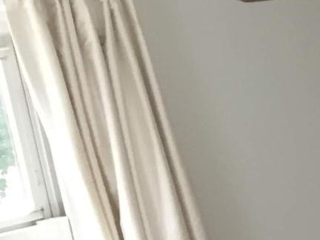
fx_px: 1359
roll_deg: +5.7
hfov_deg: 11.4
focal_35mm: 147
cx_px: 747
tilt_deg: -13.5
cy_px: 312
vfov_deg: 9.9
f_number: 2.4
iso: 50
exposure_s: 1/30
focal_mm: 3.3
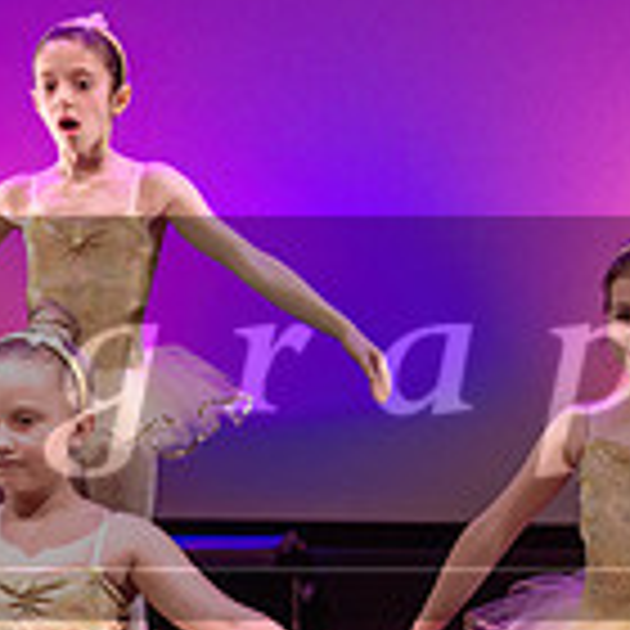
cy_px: 144
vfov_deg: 3.6
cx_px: -26
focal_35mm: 491
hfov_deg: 3.6
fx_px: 10110
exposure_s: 1/320
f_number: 2.8
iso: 1600
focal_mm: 120
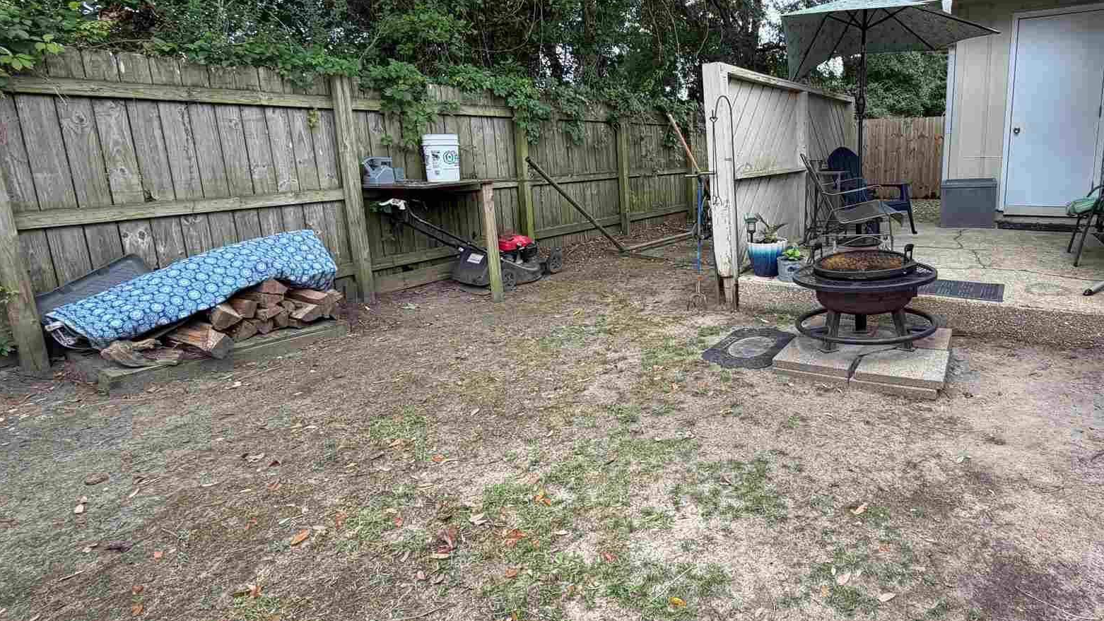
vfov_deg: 55.6
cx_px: 686
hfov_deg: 85.0
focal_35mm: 20
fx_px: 586
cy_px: 258
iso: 125
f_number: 2.2
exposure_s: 1/121
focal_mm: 2.22
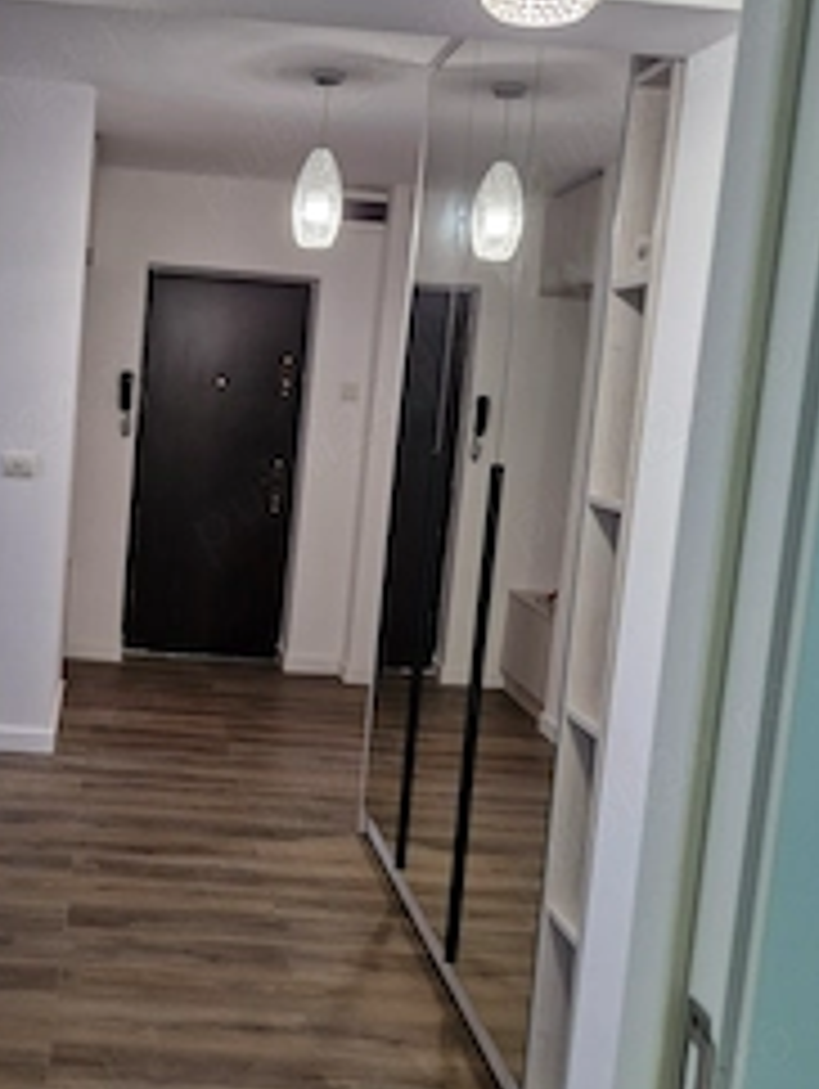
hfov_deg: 36.6
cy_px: 518
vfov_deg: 48.9
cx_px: 176
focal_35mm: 38
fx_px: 1197
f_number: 1.8
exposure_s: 1/180
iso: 200
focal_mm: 5.54
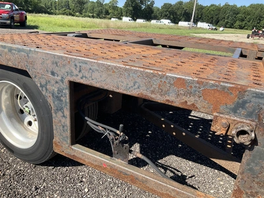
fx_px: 221
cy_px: 99
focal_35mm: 29
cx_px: 132
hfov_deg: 61.7
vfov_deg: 48.2
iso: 25
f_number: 1.8
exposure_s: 1/719
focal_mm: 3
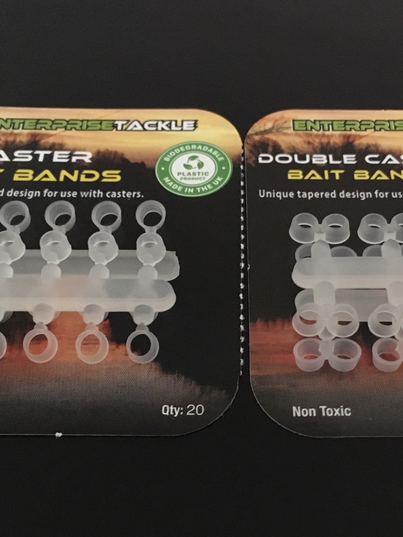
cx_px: 248
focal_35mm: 46
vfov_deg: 41.1
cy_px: 314
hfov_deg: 31.4
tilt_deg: -55.4
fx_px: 714
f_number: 2.2
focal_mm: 4.15
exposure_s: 1/17
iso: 640
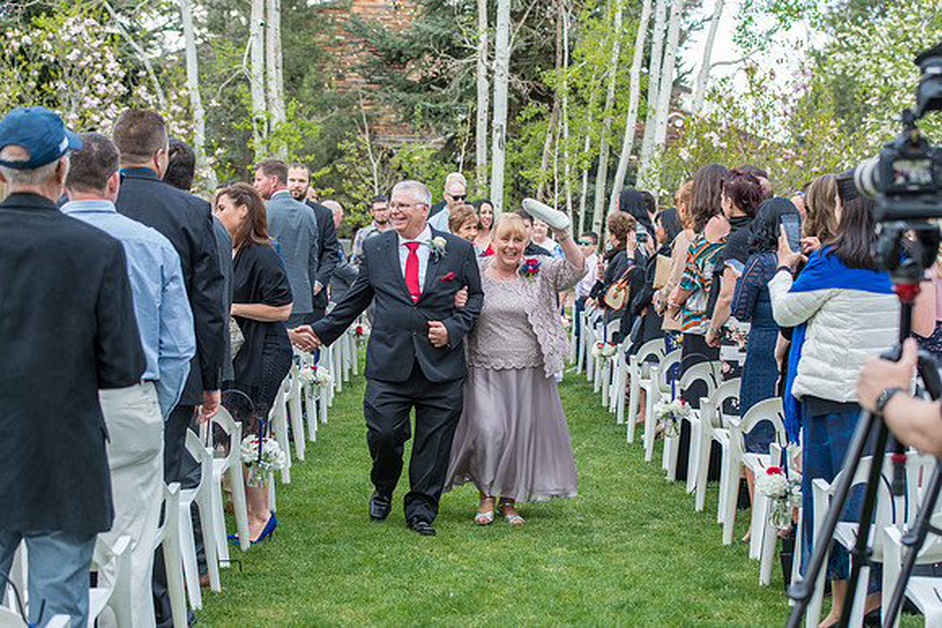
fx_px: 1832
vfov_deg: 19.5
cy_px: 314
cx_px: 471
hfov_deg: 28.8
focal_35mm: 70
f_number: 5
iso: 400
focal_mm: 70
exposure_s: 1/200
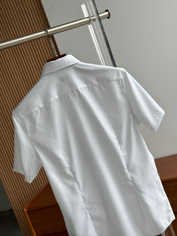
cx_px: 88
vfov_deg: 39.7
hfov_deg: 30.3
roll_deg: +20.9
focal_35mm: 48
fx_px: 327
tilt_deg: -6.7
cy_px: 118
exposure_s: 1/598
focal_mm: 6.76
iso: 64
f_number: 1.78
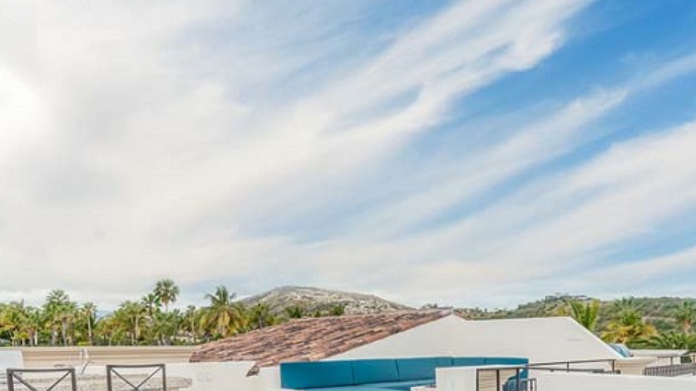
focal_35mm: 25
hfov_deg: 74.0
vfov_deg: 42.2
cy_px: 352
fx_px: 461
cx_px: 329
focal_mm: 15
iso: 100
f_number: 8
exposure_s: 1/200
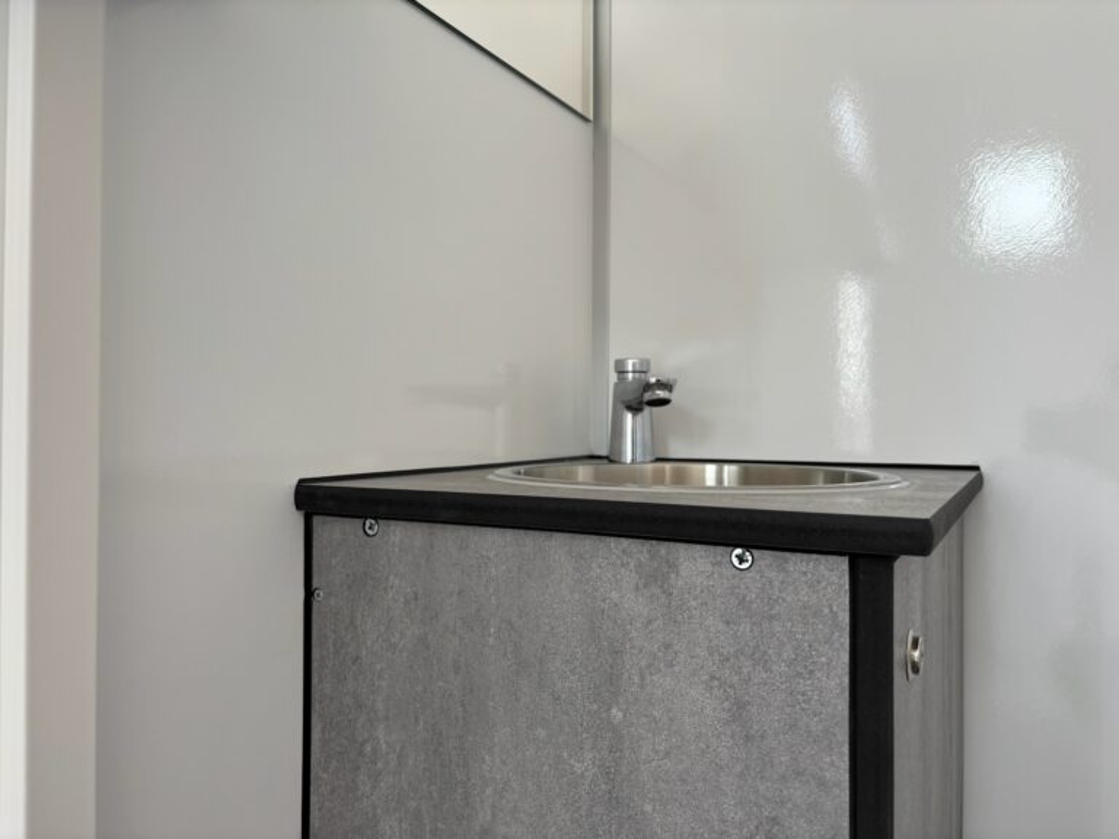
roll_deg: -0.7
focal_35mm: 26
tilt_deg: +0.6
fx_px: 840
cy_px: 420
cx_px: 560
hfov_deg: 67.3
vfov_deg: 53.1
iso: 40
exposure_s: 1/121
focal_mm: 5.96
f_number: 1.6
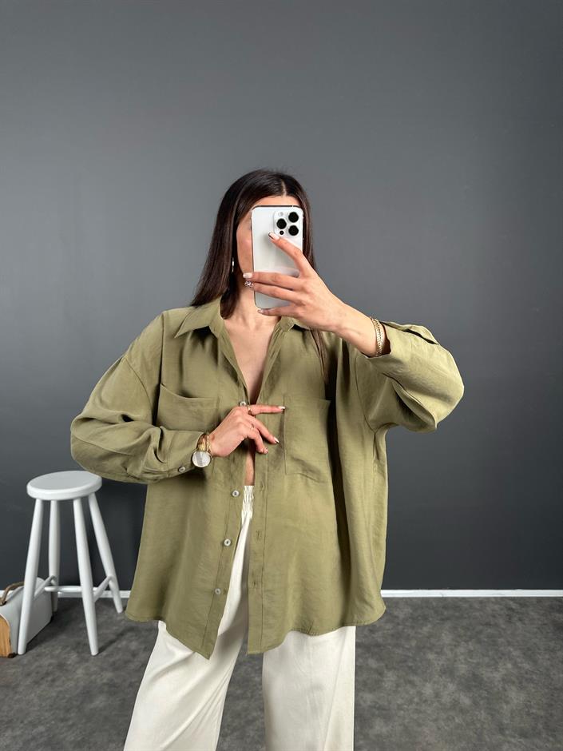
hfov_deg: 56.8
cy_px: 376
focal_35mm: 24
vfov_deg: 71.6
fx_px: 520
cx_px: 282
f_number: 1.78
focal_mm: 6.86
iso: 64
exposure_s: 1/121
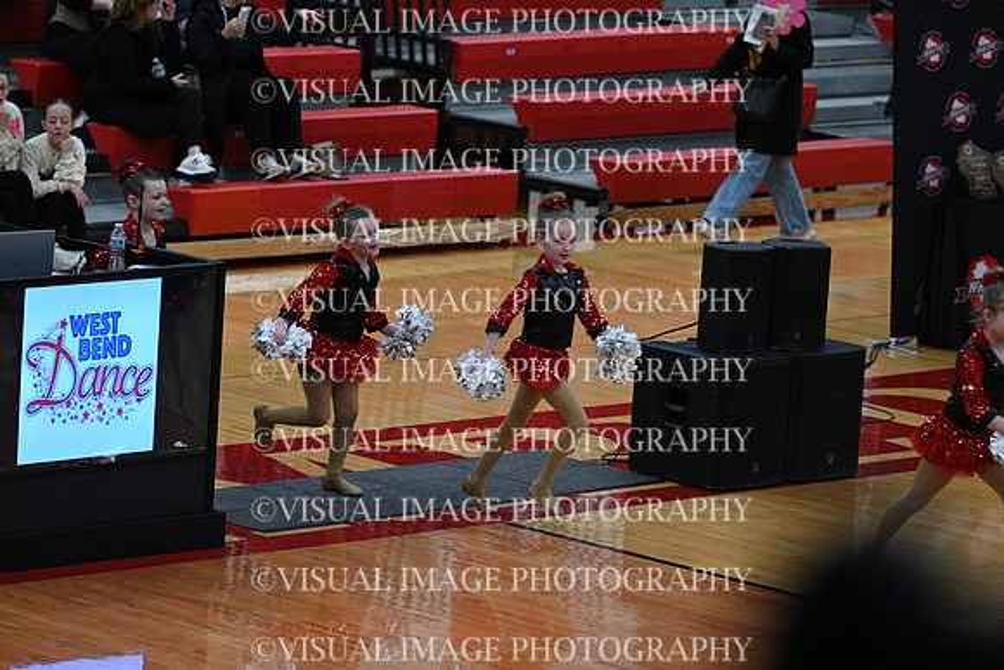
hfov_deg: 10.3
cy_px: 335
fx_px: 5579
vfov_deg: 6.9
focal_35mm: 200
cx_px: 502
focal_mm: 200
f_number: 4
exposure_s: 1/400
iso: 4000
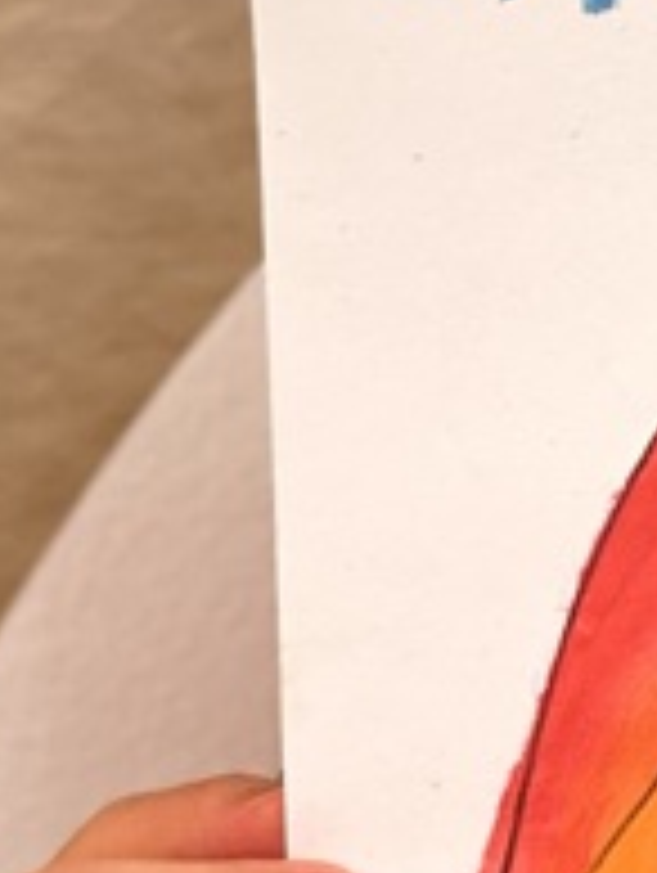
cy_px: 14
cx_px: 1440
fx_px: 4368
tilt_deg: -7.1
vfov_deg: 11.3
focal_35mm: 173
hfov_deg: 8.1
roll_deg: +1.8
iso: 200
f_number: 1.78
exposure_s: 1/50
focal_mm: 6.86
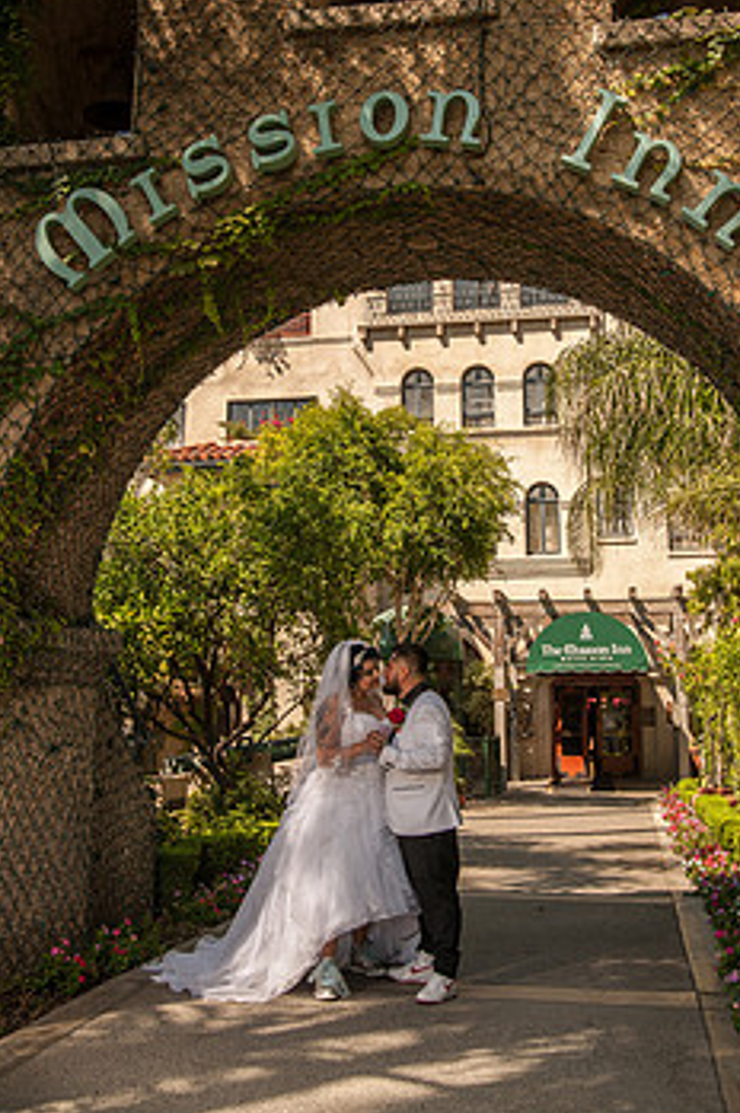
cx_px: 416
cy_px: 440
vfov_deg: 48.2
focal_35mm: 40
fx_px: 1236
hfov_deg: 33.3
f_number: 11
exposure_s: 1/250
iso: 200
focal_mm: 31
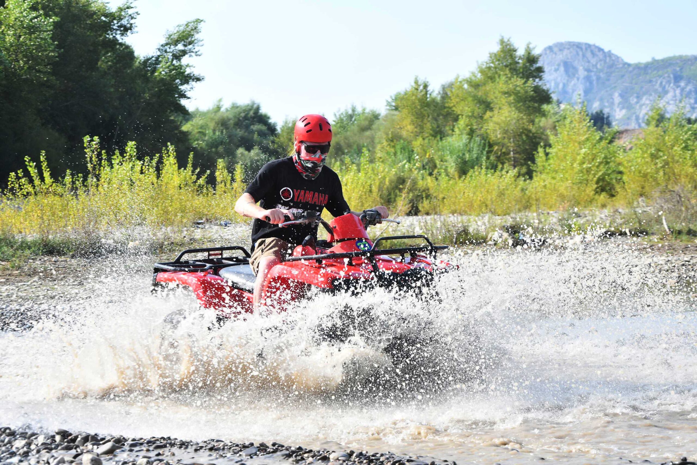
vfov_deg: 15.7
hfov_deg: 23.4
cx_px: 348
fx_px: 1684
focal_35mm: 87
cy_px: 232
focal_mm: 58
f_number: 6.3
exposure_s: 1/640
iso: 400
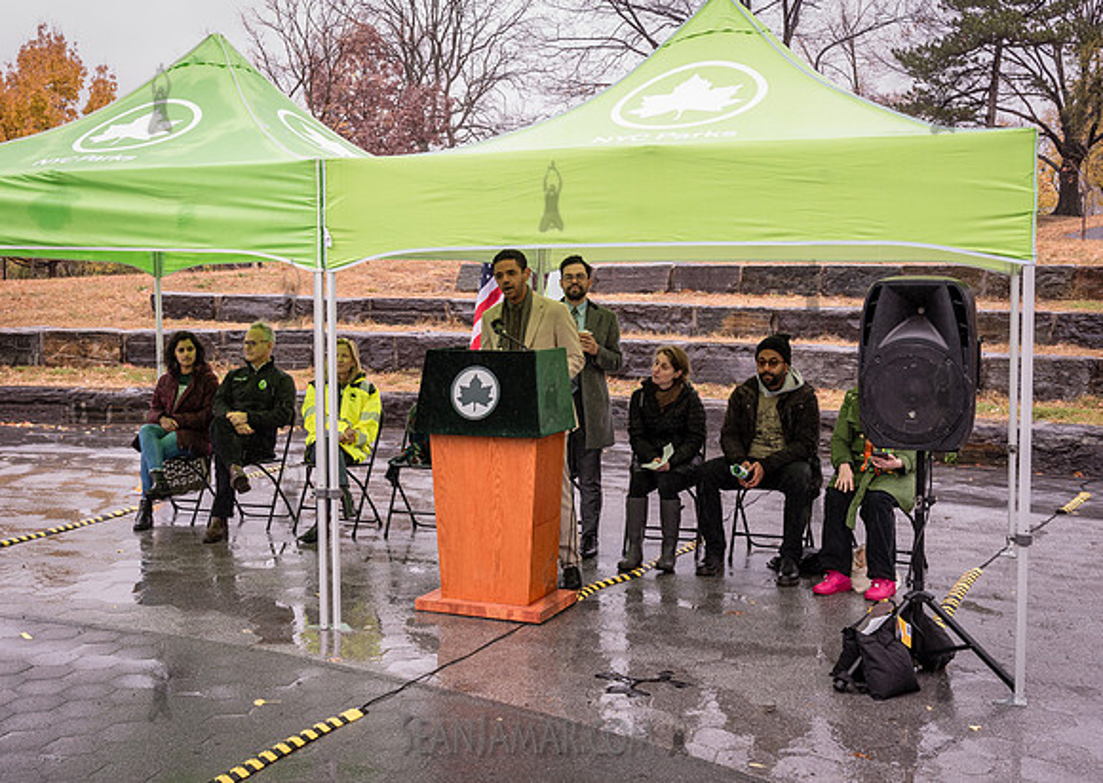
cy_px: 374
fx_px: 1266
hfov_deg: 47.0
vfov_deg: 34.4
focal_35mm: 40
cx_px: 506
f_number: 6.3
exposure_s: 1/250
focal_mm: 35
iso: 640
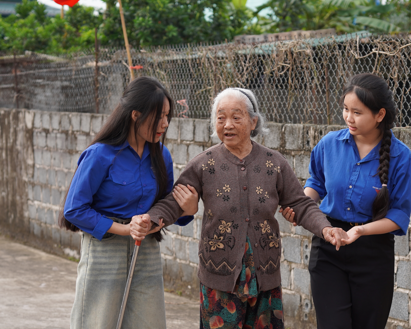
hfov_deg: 15.9
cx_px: 242
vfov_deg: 12.7
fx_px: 1472
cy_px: 244
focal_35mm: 121
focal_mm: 70
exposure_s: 1/250
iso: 100
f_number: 4
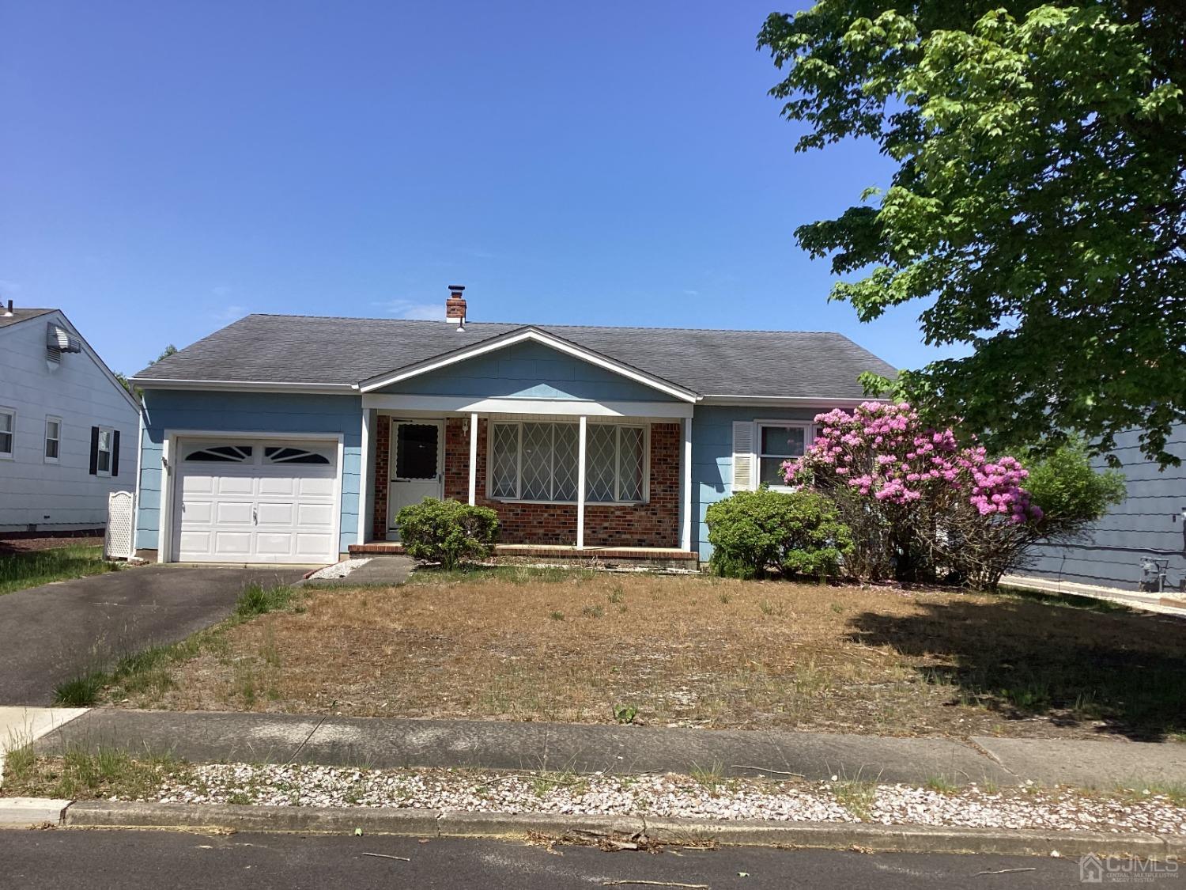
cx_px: 593
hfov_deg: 58.4
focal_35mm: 31
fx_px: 1062
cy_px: 445
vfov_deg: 45.4
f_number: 2.4
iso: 25
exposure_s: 1/1253
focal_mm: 3.3
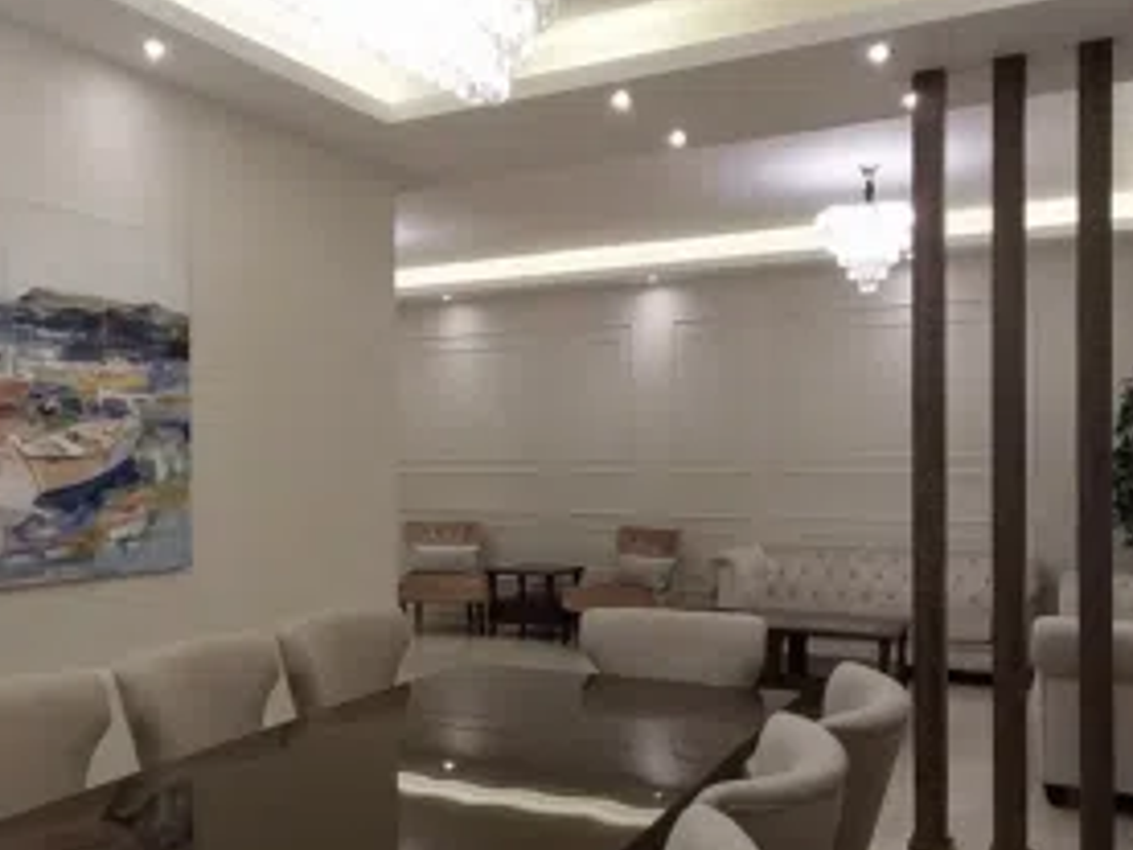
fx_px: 1080
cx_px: 480
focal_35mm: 33
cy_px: 454
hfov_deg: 55.1
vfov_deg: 42.9
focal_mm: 1.3
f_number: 2.2
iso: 100
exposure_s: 1/100
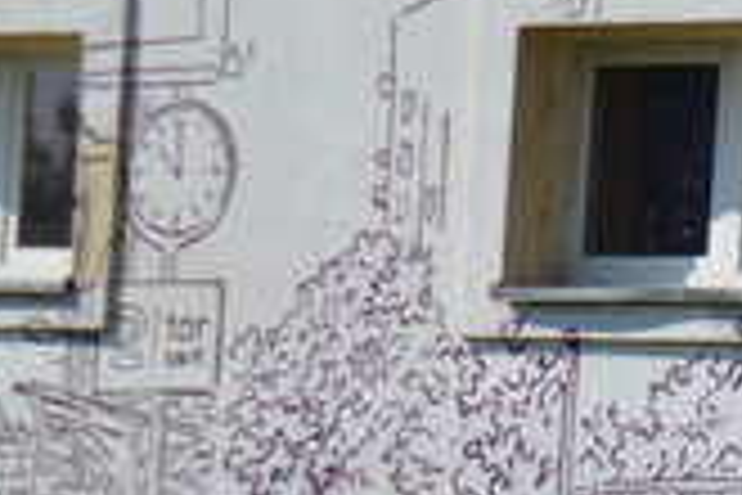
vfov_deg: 6.0
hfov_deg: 8.7
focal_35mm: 226
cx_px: 1455
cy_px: 634
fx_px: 4649
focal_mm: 29
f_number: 4.5
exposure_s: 1/1000
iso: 100
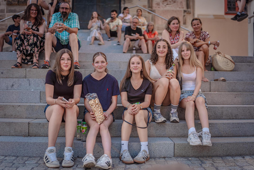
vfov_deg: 37.9
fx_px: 247
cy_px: 85
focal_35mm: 35
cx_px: 127
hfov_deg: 54.4
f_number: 1.2
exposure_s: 1/160
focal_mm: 35
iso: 800
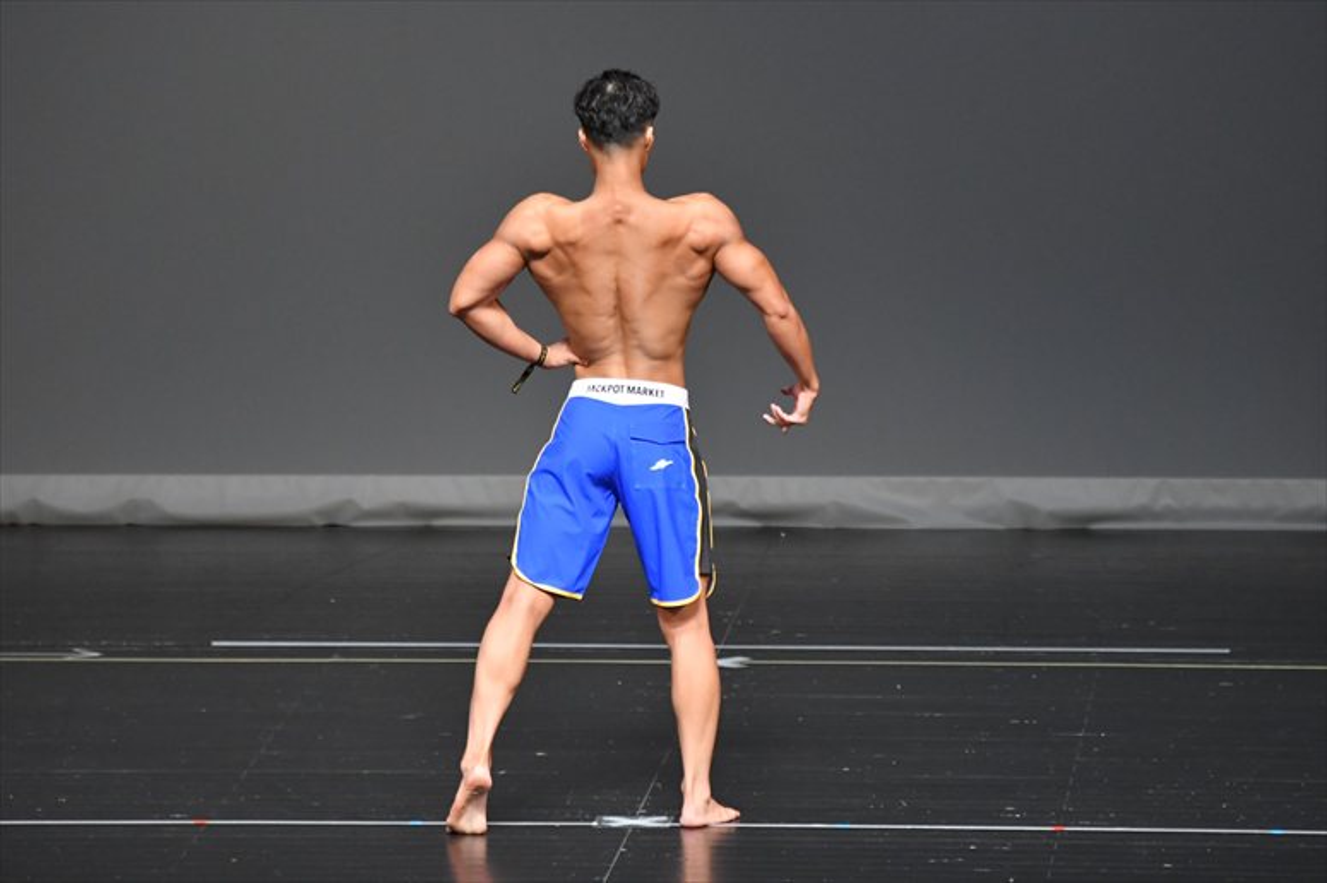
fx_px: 11606
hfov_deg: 6.5
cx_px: 664
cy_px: 442
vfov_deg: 4.4
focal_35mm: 315
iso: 3200
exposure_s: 1/400
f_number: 5.6
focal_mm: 210
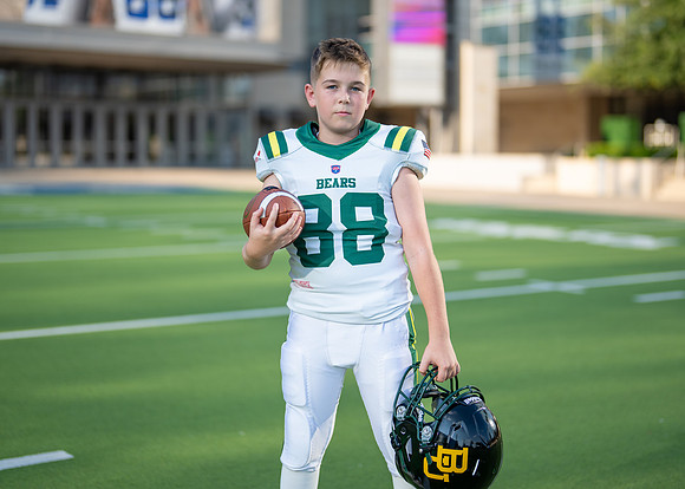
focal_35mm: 61
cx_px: 342
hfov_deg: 32.0
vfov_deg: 23.1
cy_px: 220
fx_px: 1194
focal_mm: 50
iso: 100
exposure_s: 1/3200
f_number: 1.2
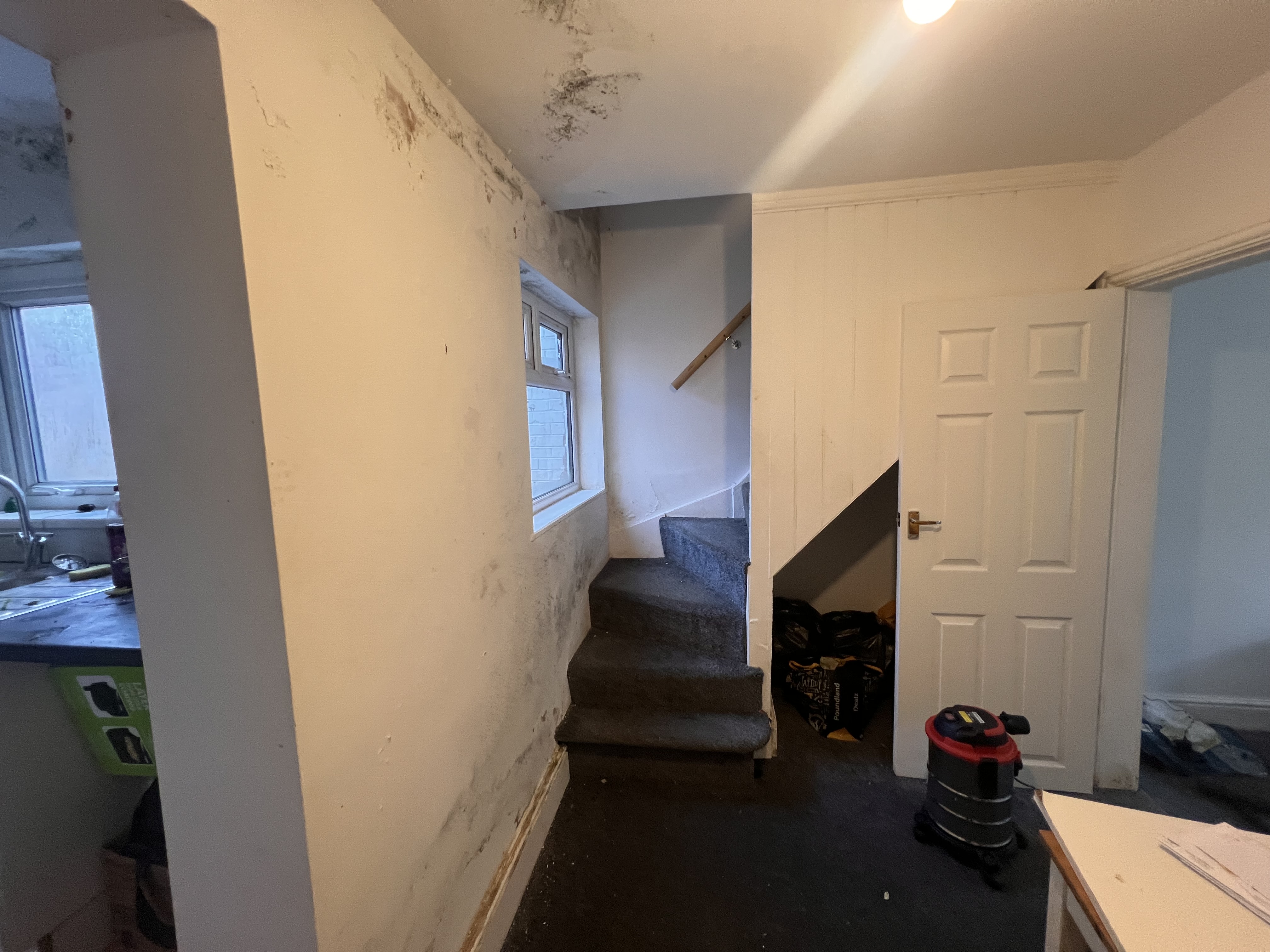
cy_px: 476
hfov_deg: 106.2
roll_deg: +2.1
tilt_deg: -6.2
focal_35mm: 13
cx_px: 635
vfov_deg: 89.9
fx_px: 477
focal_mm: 1.57
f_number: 1.8
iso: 250
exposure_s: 1/79
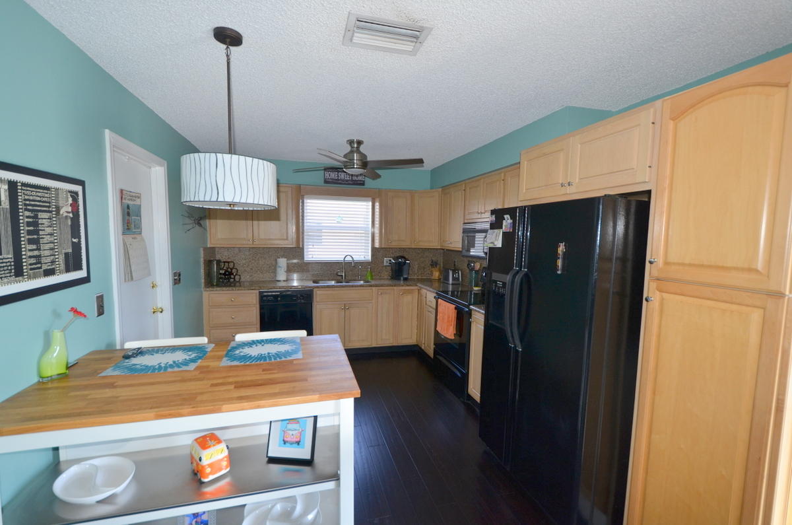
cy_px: 262
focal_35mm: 15
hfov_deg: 100.5
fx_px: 329
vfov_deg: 77.1
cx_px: 396
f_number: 4
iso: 400
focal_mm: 10
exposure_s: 1/60
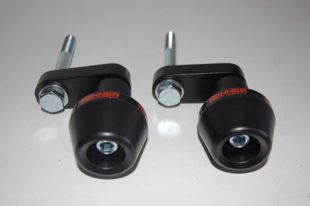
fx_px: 361
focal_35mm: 42
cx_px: 155
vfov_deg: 31.8
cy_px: 103
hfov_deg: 46.4
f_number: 4.2
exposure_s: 1/60
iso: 320
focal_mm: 28
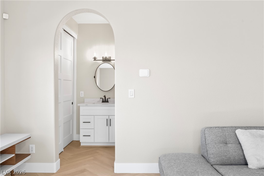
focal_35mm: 28
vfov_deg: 46.4
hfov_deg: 65.5
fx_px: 205
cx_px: 132
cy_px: 88
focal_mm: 28
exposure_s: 1/2.5
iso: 400
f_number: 8
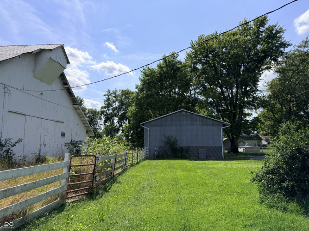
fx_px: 214
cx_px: 154
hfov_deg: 71.6
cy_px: 116
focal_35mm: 24
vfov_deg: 56.8
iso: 100
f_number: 1.78
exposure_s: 1/8130
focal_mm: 6.76
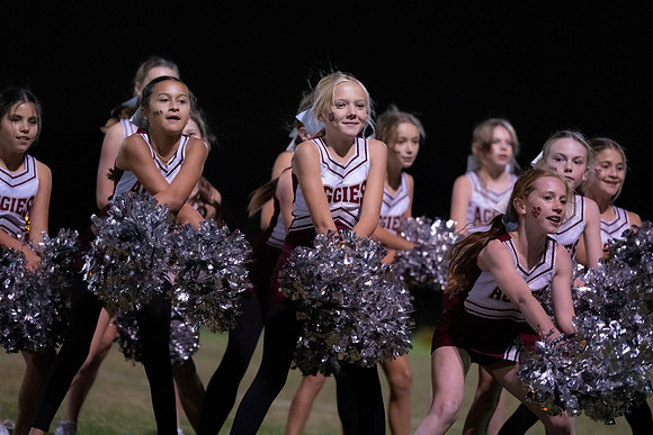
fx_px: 2776
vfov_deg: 9.0
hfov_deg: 13.4
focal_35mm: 153
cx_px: 326
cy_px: 218
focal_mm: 153
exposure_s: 1/800
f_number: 2.8
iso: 8000
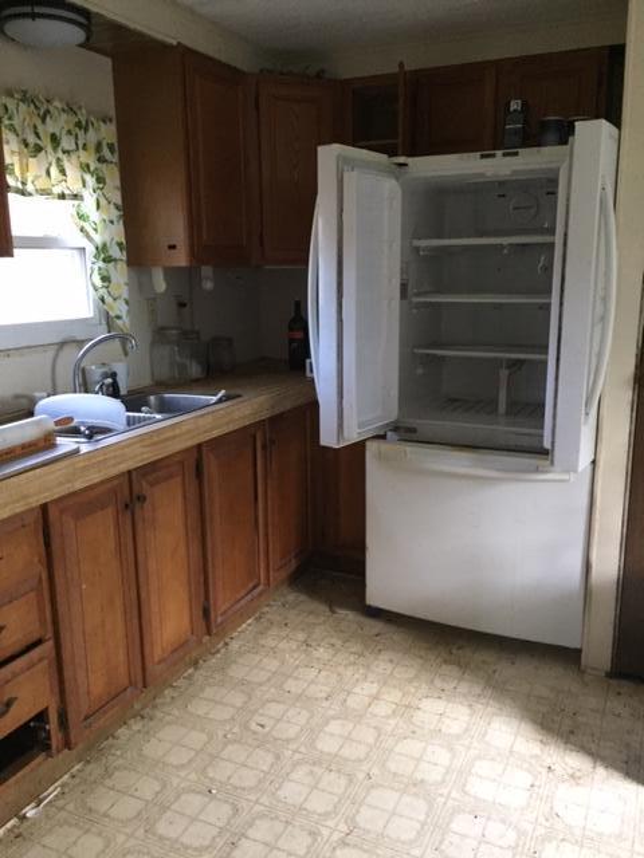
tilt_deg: -12.2
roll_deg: +1.2
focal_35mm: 29
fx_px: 719
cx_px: 322
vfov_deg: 61.7
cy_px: 429
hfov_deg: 48.2
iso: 250
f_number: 2.2
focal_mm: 4.15
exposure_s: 1/20
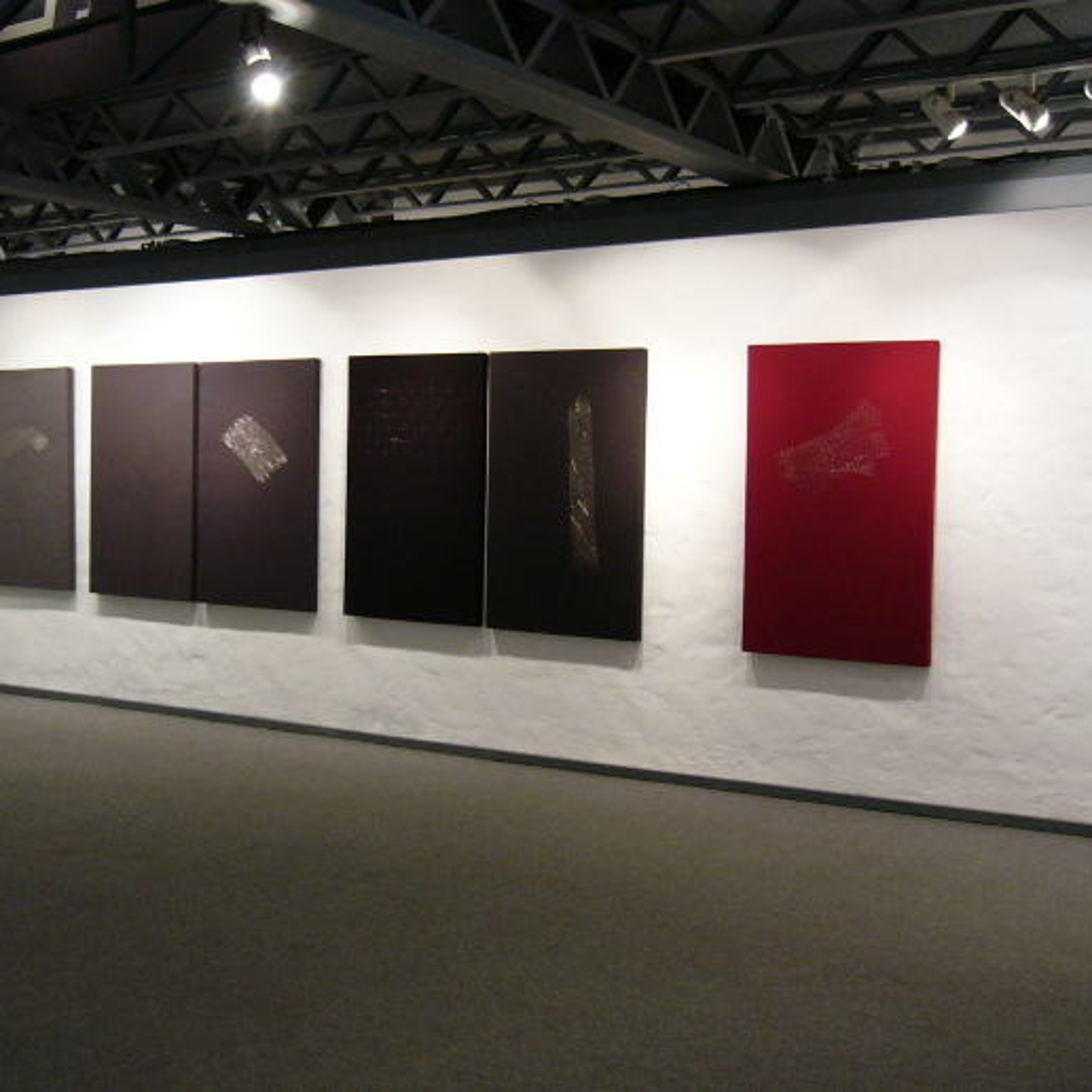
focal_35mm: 42
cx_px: 419
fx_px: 1499
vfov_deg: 40.0
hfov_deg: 39.8
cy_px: 539
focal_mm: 5.8
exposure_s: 1/20
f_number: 2.8
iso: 200
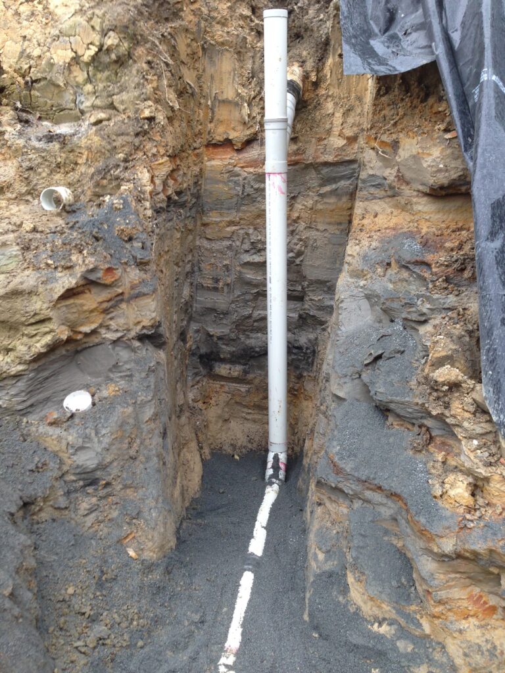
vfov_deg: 55.4
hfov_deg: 42.9
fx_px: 642
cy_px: 336
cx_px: 252
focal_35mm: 33
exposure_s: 1/60
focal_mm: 4.12
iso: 64
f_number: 2.4
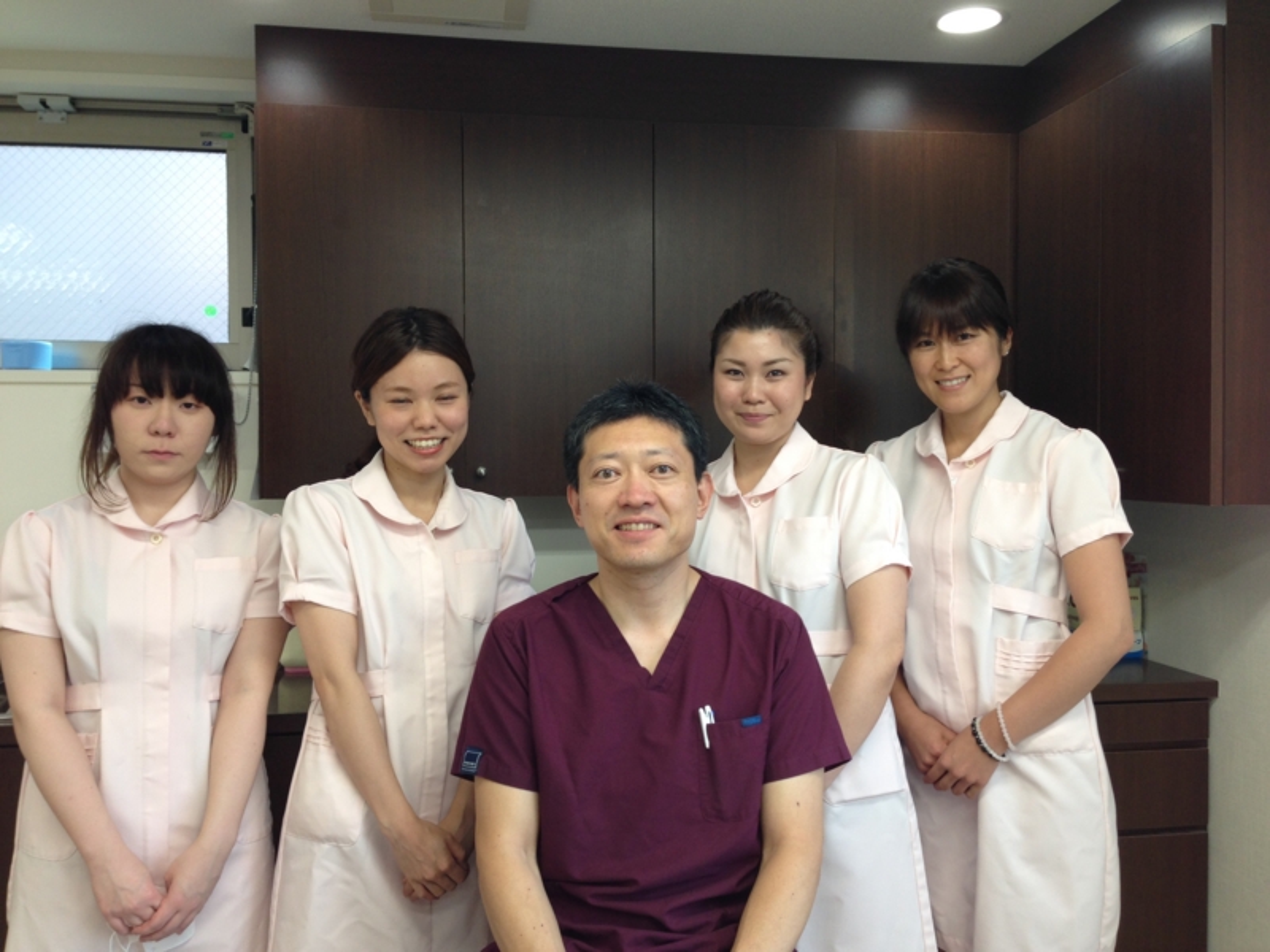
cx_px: 635
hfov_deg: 55.4
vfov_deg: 42.9
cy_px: 476
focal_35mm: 33
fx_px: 1211
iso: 50
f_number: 2.4
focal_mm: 4.12
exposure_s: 1/30
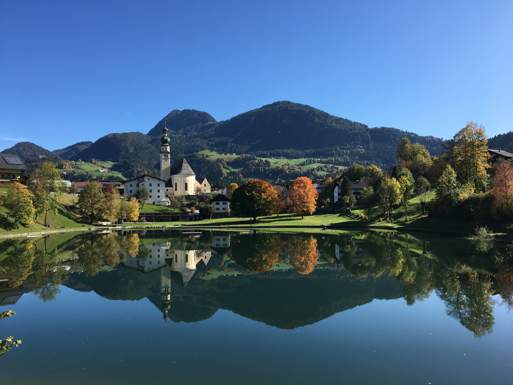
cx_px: 256
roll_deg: +0.8
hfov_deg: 61.7
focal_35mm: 29
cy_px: 192
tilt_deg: +3.8
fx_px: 430
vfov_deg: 48.2
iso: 25
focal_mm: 4.15
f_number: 2.2
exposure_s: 1/1068
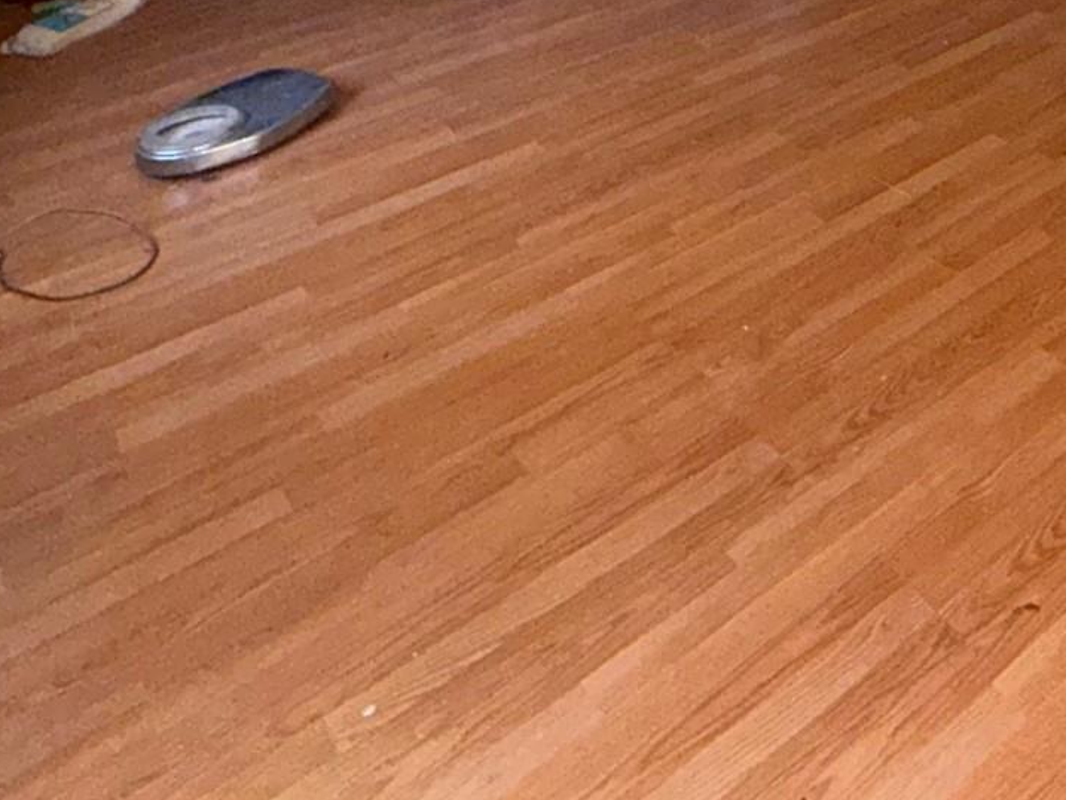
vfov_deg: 29.9
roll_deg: +1.4
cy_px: -199
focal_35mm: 40
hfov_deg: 41.6
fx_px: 1232
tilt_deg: -16.9
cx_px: 1030
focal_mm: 2.22
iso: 400
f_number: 2.2
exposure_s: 1/60
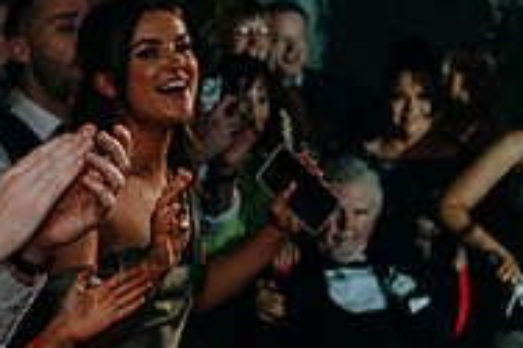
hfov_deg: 14.5
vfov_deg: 10.2
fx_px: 1930
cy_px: 358
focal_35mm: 133
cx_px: -228
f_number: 3.5
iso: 2500
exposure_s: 1/160
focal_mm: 43
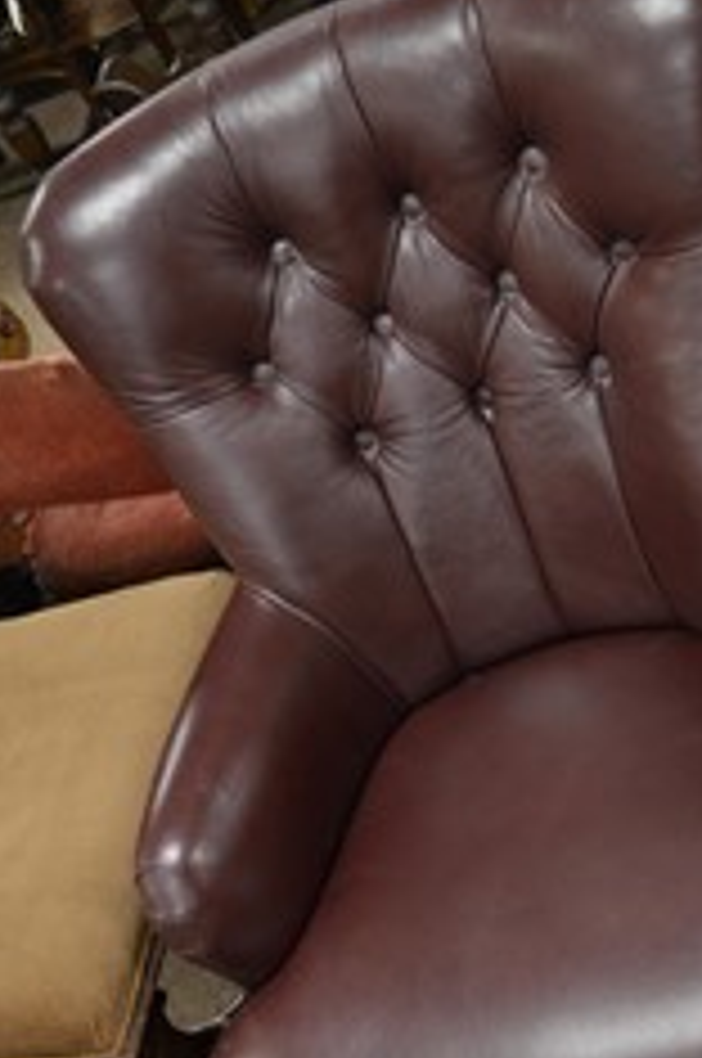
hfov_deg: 28.6
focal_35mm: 46
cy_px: 698
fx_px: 1349
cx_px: 551
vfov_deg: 42.3
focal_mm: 18
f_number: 3.5
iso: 450
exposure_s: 1/15
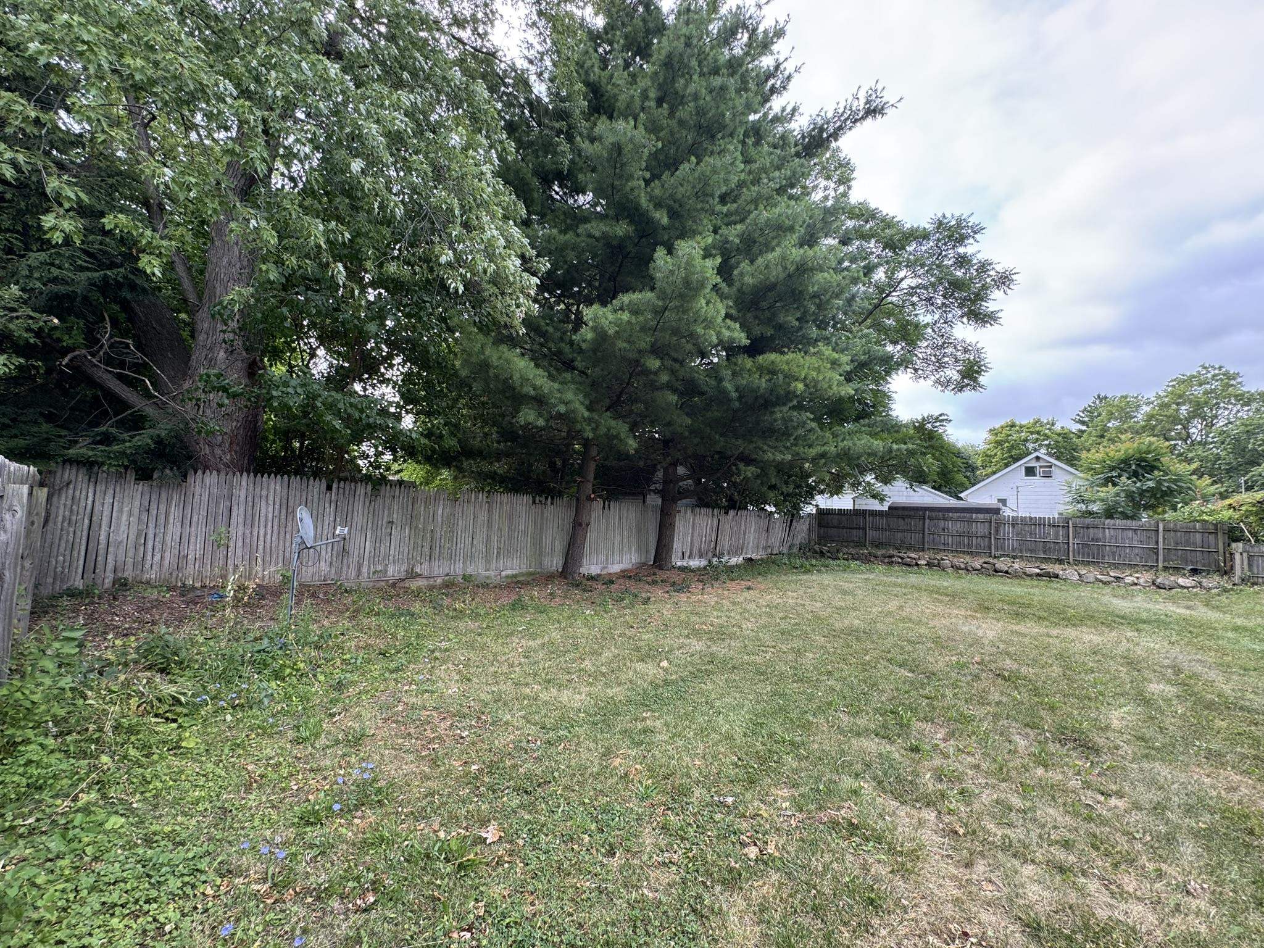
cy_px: 474
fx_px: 511
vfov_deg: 85.7
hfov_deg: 102.1
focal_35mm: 14
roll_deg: -2.1
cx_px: 632
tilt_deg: +3.6
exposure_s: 1/127
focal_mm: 2.22
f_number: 2.2
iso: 40
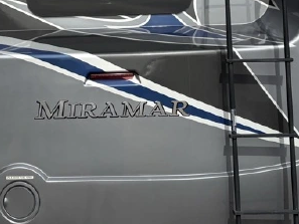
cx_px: 84
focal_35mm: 70
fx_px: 605
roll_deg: +0.6
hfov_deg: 27.5
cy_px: 17
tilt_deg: +8.9
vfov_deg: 20.5
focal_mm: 5.96
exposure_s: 1/4608
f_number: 1.6
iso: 50
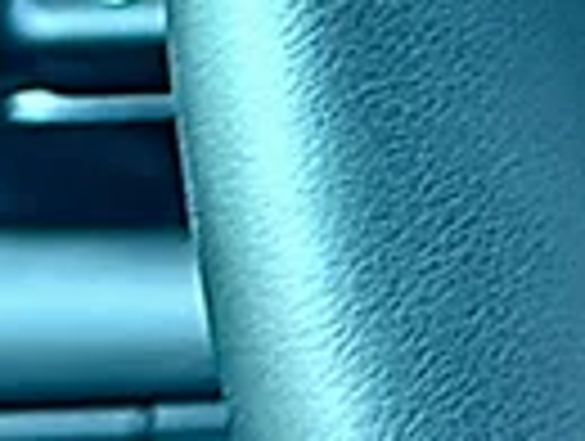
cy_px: -515
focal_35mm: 215
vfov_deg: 6.7
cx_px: 1053
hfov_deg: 8.8
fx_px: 3640
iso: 80
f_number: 1.78
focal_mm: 6.86
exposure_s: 1/66
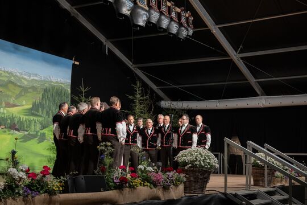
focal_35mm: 46
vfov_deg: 29.2
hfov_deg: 42.7
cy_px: 102
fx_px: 392
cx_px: 154
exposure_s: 1/80
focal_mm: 46
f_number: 5.6
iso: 2000
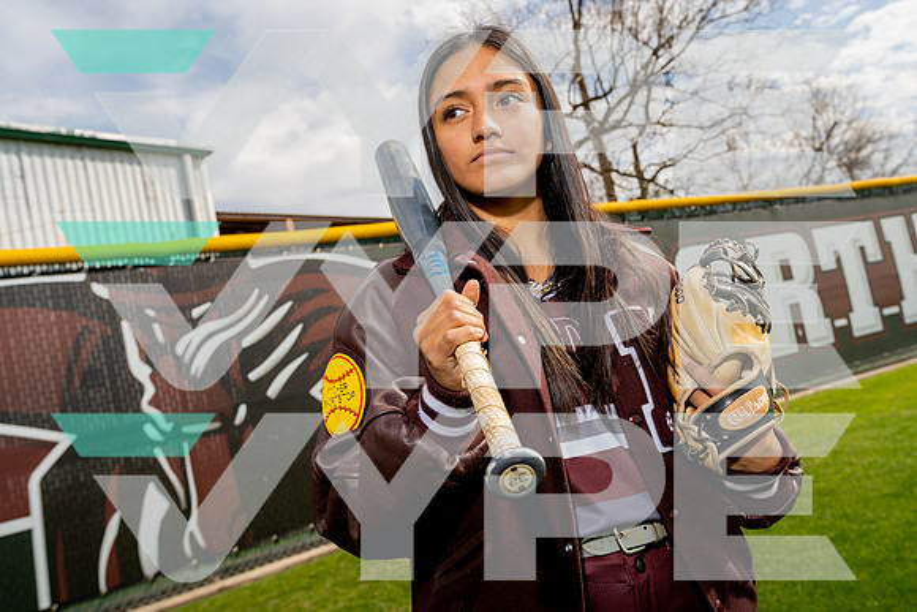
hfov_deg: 60.3
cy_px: 306
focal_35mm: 31
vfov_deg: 42.3
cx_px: 458
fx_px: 790
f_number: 6.3
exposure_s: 1/250
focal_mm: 31
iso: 100
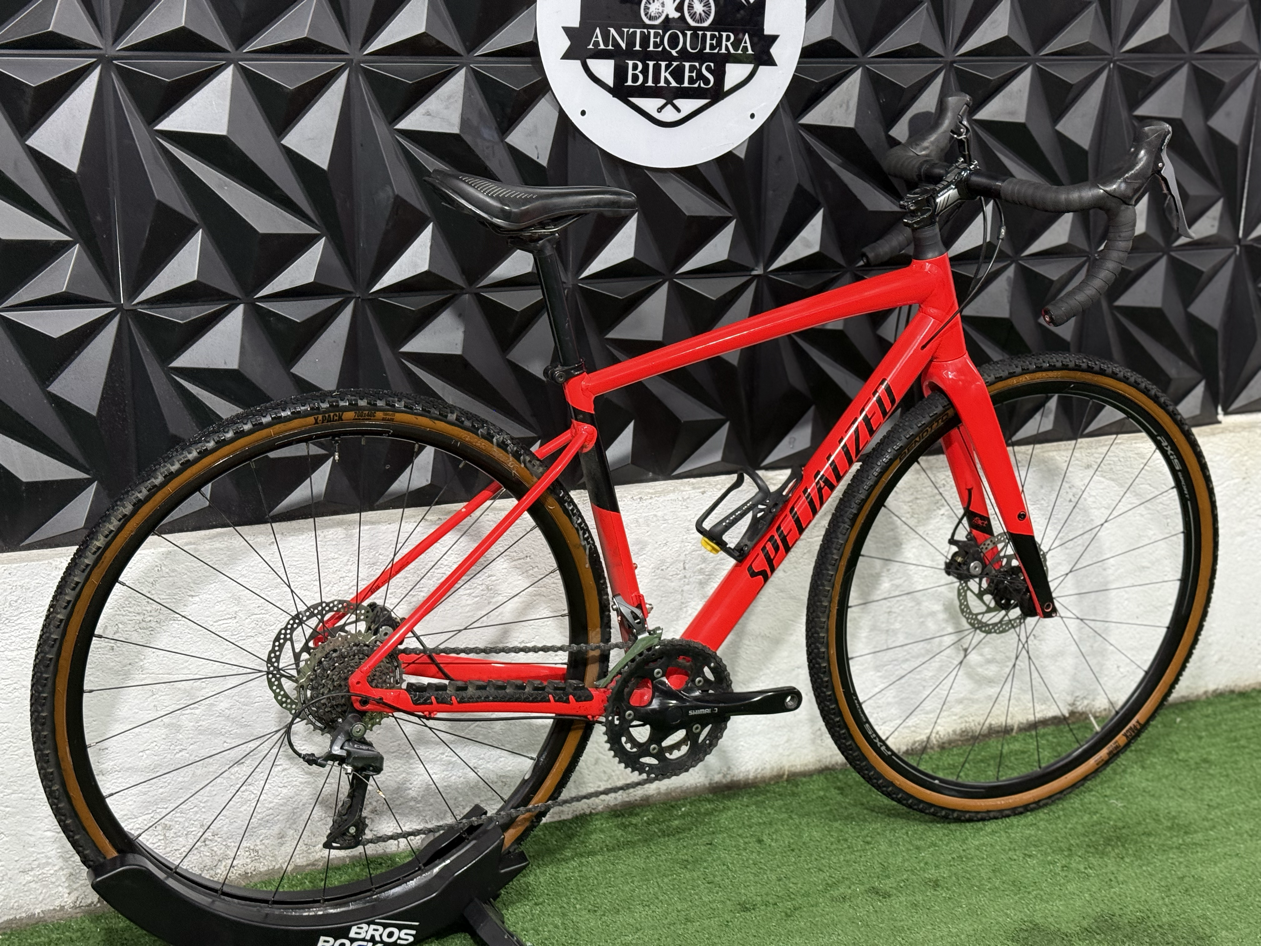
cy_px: 473
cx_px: 630
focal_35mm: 48
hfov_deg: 39.7
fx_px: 1749
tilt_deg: -15.6
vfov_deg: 30.3
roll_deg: -1.0
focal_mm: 6.76
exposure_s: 1/60
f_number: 1.78
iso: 160
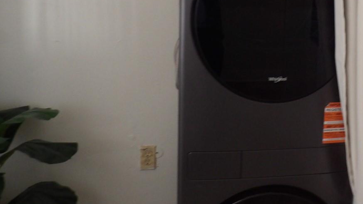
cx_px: 313
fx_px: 462
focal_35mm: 48
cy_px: 31
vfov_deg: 24.4
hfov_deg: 40.3
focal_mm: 4.3
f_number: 3.2
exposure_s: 1/17
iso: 222
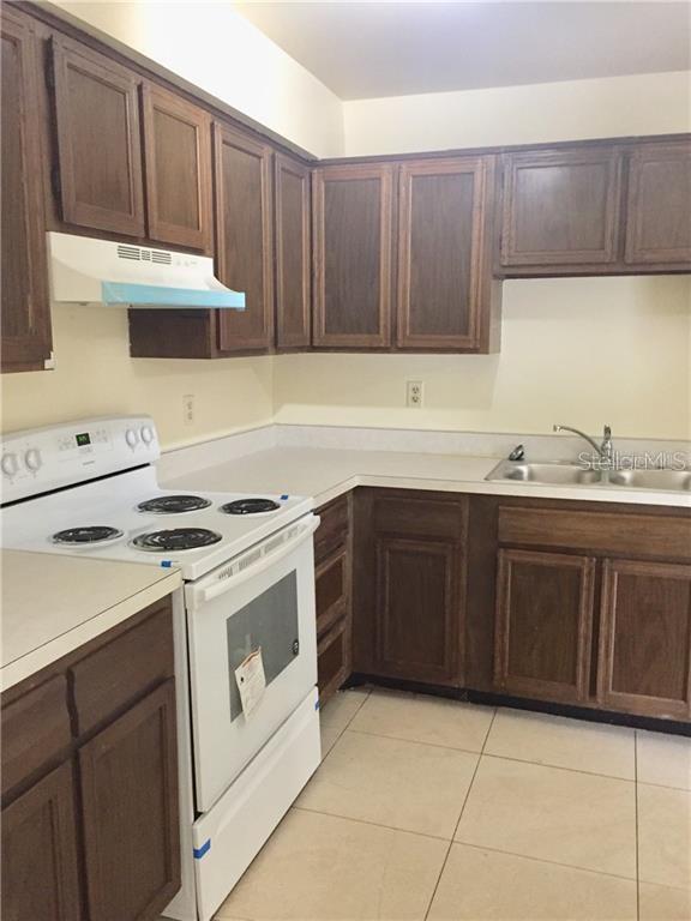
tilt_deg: -8.3
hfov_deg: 48.2
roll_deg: -0.8
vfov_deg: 61.7
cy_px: 460
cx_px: 346
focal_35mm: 29
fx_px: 772
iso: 250
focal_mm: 4.15
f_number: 2.2
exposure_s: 1/20
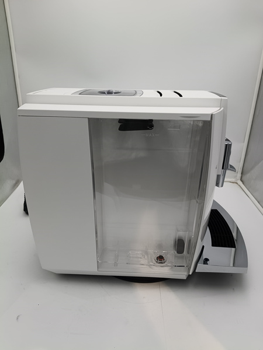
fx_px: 263
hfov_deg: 53.1
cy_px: 175
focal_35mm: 26
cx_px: 132
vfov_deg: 67.3
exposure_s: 1/247
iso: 145
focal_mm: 4.81
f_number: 1.8
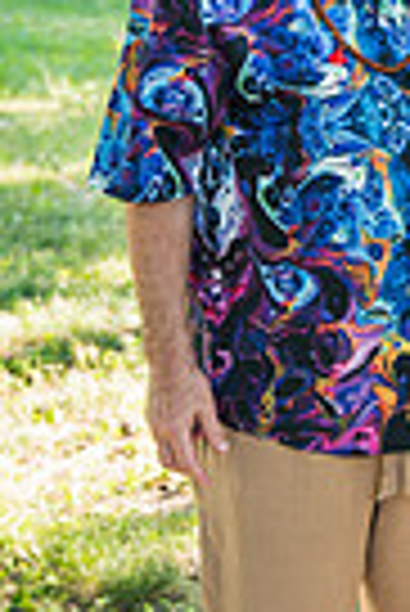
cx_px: 638
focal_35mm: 132
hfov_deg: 10.0
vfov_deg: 15.3
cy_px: 63
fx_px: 2249
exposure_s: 1/320
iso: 800
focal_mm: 40
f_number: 3.5
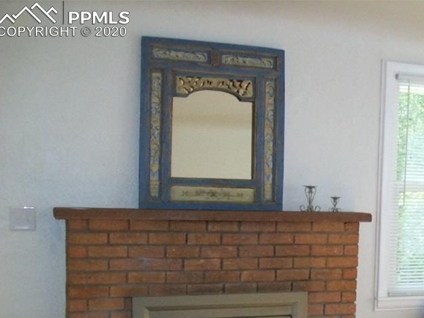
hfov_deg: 31.8
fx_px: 723
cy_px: 260
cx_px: 341
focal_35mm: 59
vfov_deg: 24.4
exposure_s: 1/80
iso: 160
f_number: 2.7
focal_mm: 6
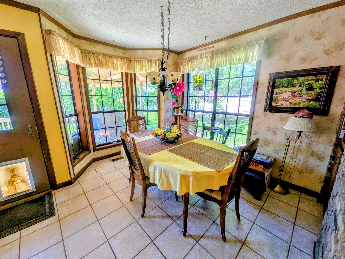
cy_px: 130
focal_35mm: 14
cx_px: 172
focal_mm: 1.85
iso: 45
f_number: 2.2
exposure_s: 1/150
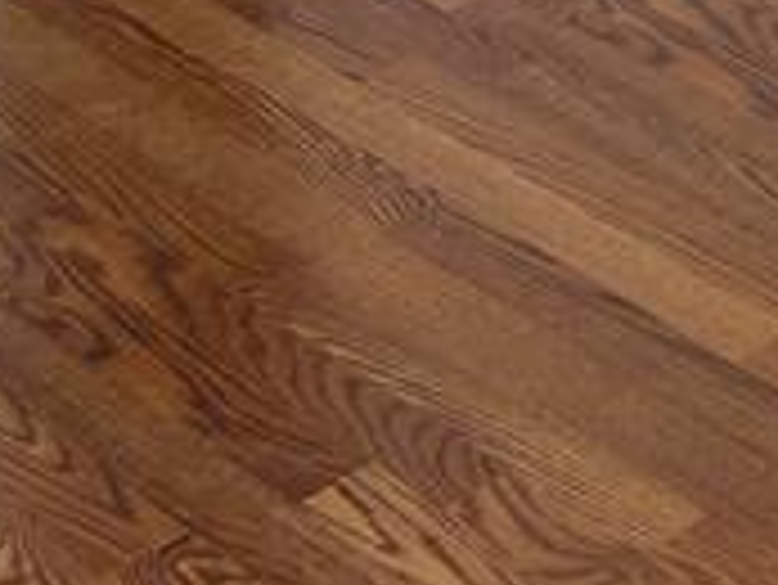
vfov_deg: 8.6
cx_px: 1664
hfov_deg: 11.3
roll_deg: +0.4
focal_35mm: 154
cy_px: -927
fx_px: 3464
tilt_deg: -15.3
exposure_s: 1/121
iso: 40
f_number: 1.5
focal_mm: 5.7
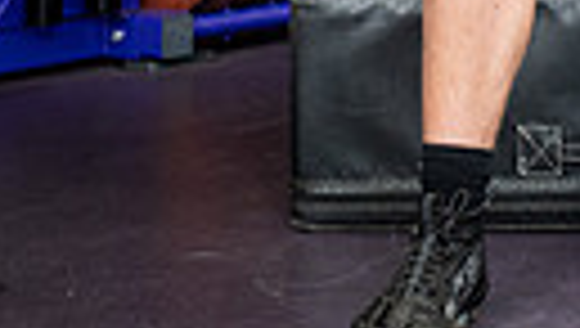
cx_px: 629
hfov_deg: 12.6
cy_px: -562
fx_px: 2587
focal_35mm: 168
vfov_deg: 6.7
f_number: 5.6
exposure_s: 1/250
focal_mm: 46
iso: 500
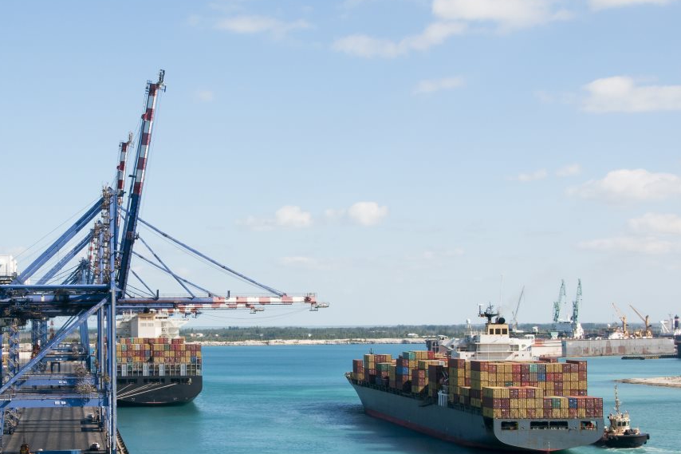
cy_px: 307
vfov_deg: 18.4
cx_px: 218
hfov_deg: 27.3
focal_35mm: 74
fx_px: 1394
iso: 200
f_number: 11
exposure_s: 1/500
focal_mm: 35
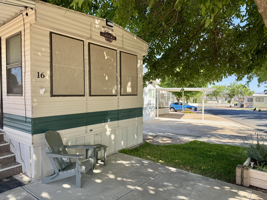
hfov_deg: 71.6
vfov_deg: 56.8
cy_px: 100
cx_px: 134
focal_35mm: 24
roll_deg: -0.3
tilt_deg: -1.6
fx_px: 185
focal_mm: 6.76
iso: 80
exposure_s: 1/671
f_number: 1.78
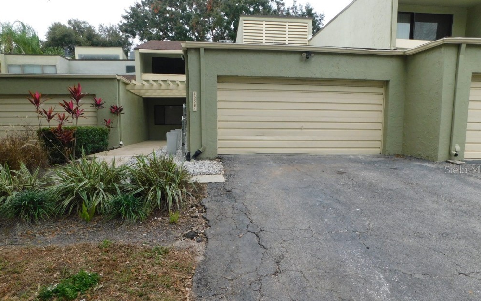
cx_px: 244
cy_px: 169
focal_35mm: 25
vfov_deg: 49.1
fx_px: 328
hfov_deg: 72.6
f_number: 3
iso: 125
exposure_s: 1/500
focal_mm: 4
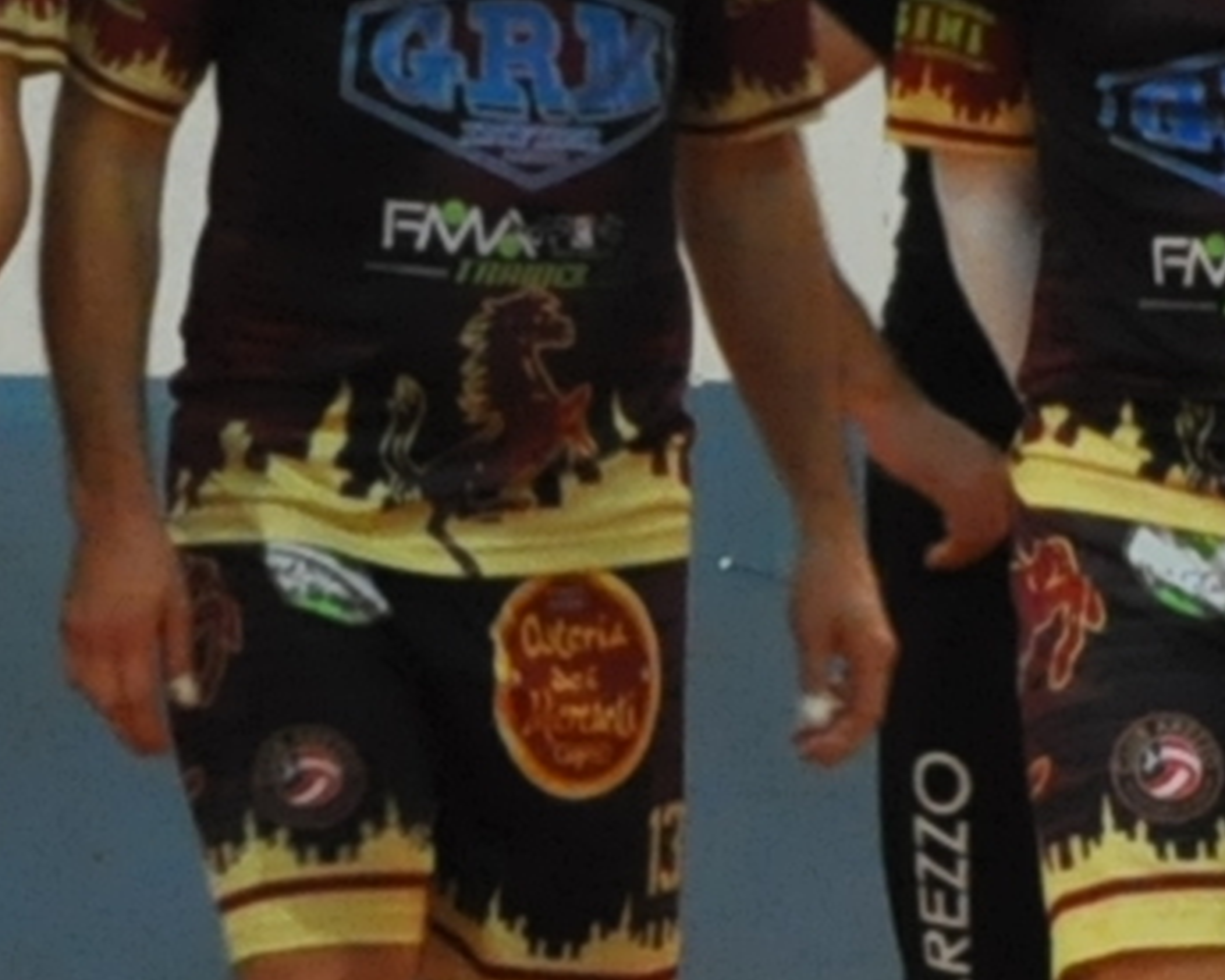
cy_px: -387
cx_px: 1470
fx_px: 19977
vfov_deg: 2.8
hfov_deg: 3.5
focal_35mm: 551
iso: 1000
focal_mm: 42
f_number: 5
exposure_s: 1/40
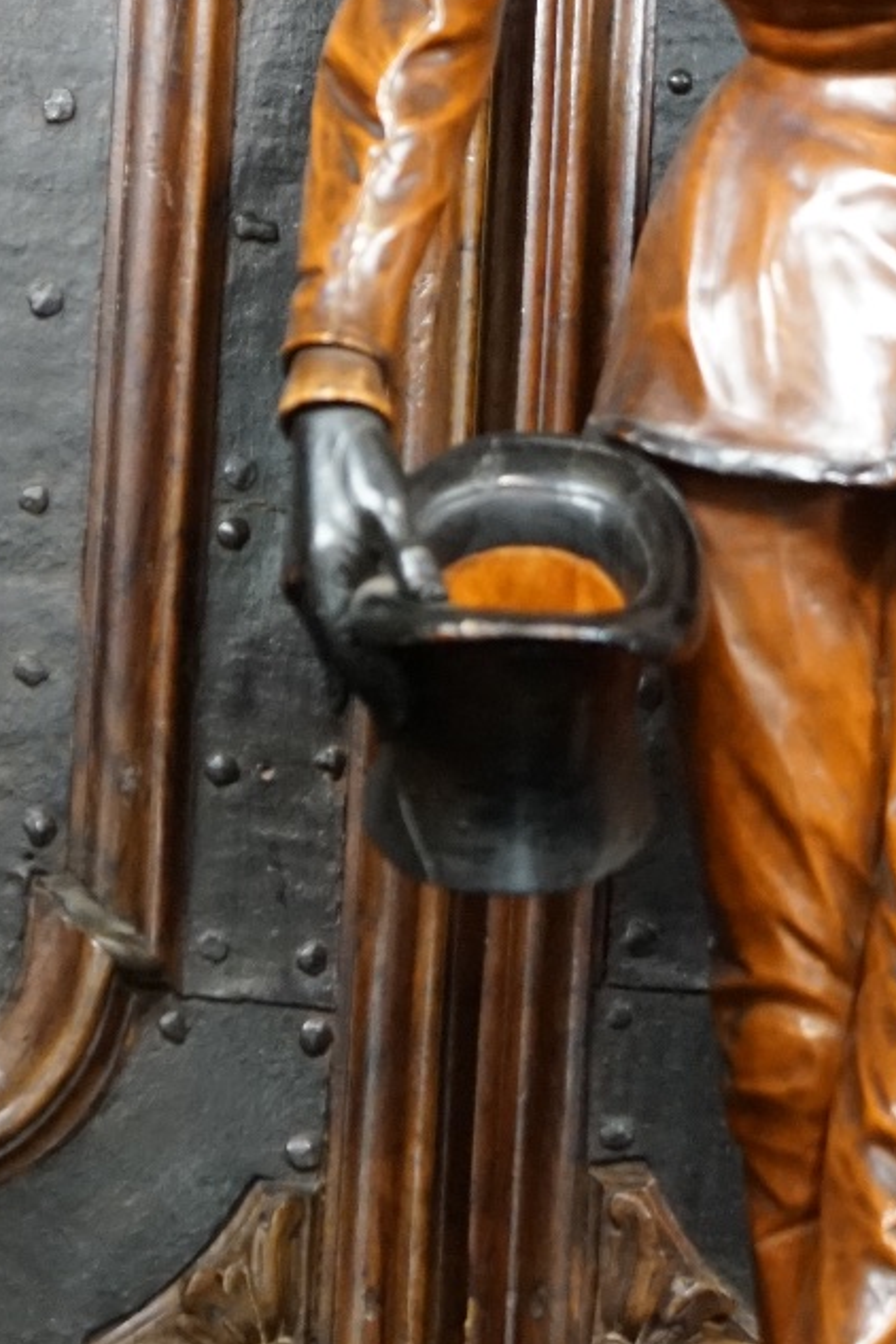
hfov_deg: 9.5
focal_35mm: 144
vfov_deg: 14.2
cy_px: 786
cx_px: 720
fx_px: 5376
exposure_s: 1/160
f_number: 4.5
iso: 4000
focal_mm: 51
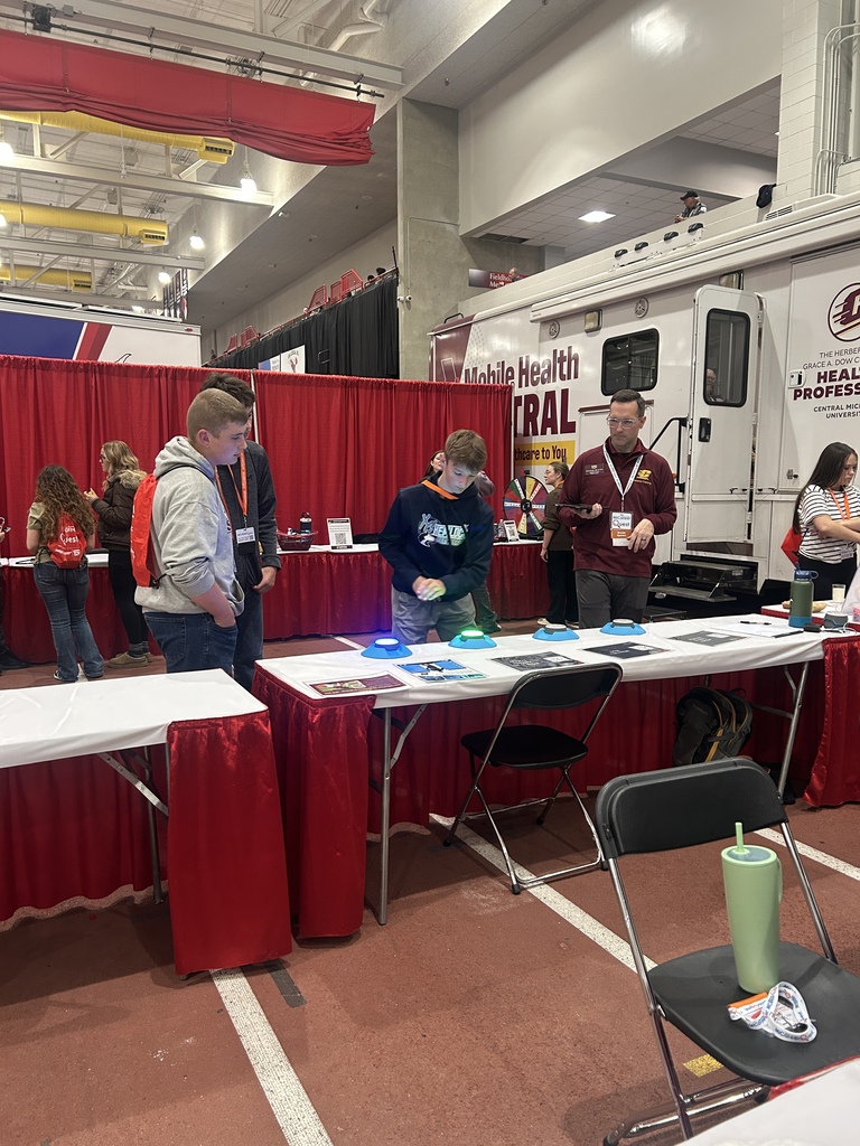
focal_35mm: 26
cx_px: 430
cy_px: 573
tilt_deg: -6.7
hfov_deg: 53.1
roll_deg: +0.8
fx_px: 861
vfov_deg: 67.3
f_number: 1.5
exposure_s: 1/60
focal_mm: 5.7
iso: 200
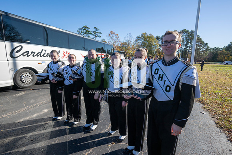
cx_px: 116
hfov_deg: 91.6
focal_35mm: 18
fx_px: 113
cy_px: 78
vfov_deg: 68.9
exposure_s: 1/2000
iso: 400
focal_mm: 17.5
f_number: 5
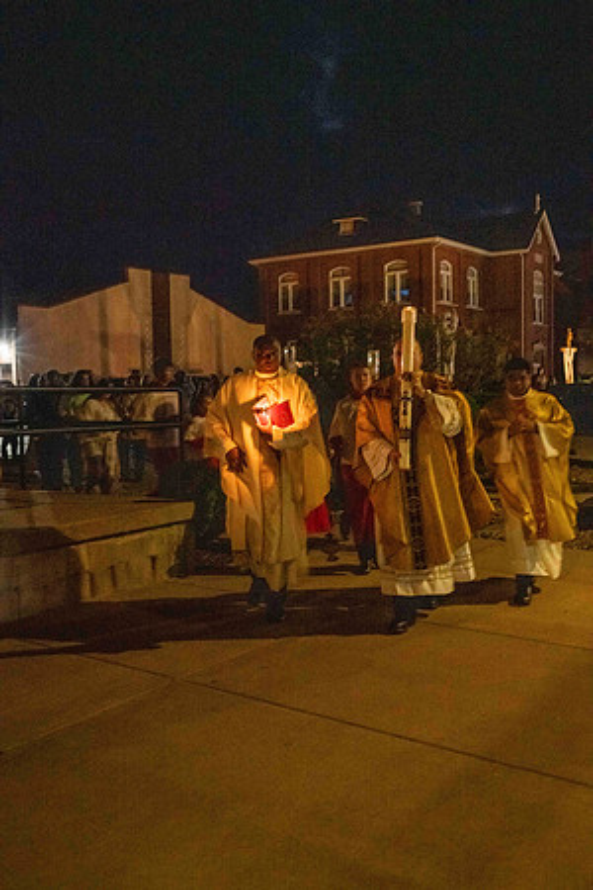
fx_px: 889
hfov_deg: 36.9
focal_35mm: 36
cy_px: 445
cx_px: 296
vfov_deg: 53.1
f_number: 6.3
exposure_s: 1/40
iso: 8000
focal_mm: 36
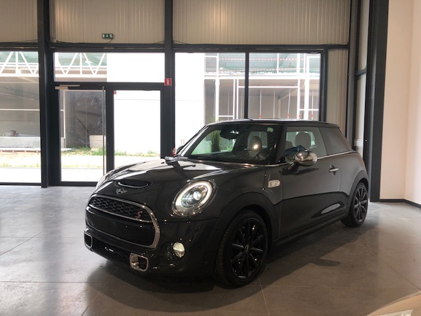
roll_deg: -0.4
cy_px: 158
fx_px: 341
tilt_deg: -4.8
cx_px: 210
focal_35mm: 28
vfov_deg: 49.7
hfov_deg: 63.4
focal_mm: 3.99
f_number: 1.8
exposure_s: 1/102
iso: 32
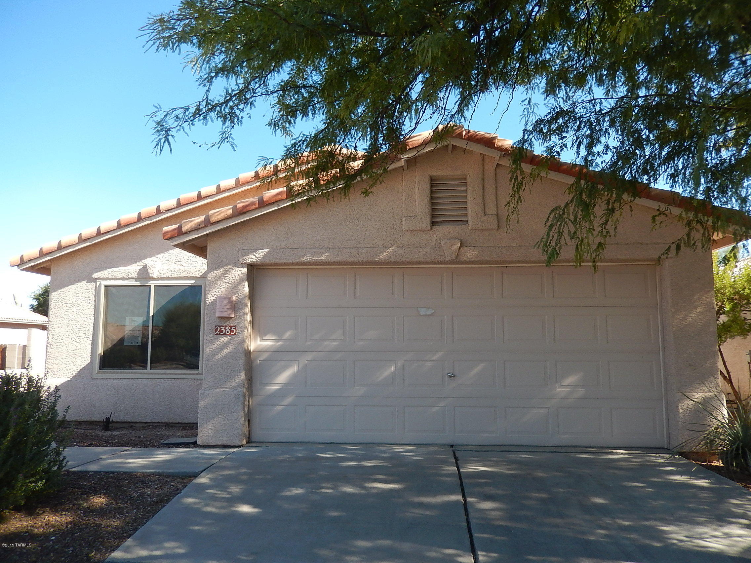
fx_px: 542
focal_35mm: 25
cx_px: 376
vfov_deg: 54.9
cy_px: 282
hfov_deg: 69.4
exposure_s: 1/400
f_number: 3.4
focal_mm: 4.5
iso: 125
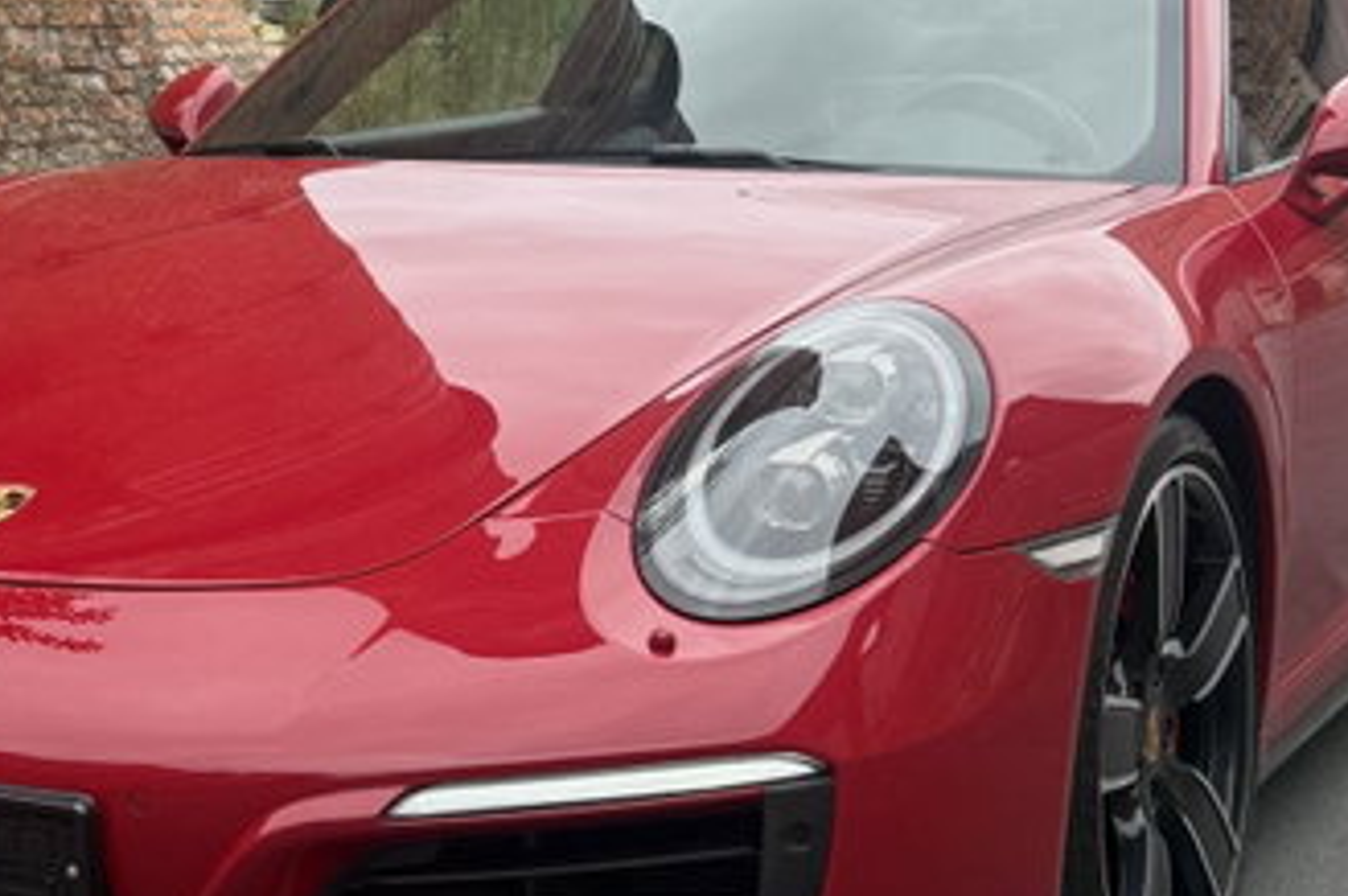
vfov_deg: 17.4
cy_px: 292
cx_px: 534
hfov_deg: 26.0
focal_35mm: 78
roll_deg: -0.8
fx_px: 2918
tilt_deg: -5.8
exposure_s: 1/1122
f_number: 1.78
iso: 100
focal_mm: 6.76
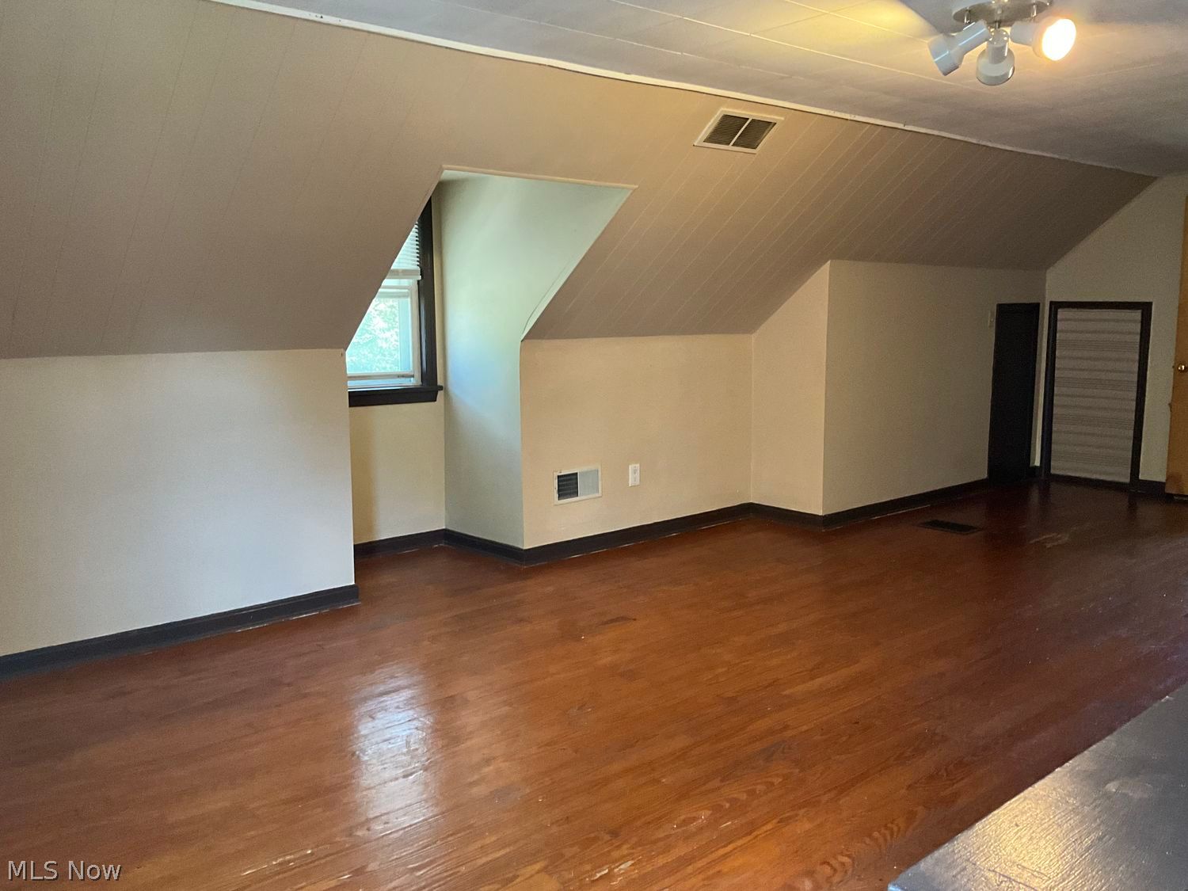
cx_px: 594
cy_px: 446
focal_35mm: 29
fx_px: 995
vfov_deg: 48.2
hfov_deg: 61.7
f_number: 1.8
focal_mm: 3
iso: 250
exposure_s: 1/60
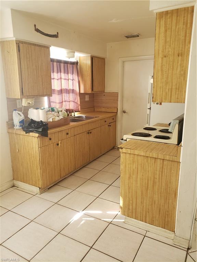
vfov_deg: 67.3
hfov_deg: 53.1
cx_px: 98
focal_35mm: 26
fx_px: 197
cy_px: 131
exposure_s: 1/24
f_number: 2.4
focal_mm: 4.3
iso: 250
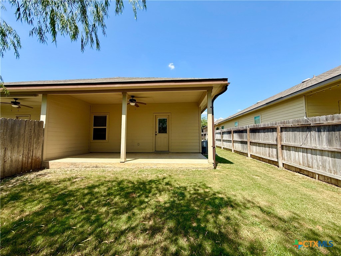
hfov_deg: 102.1
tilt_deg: +5.1
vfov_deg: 85.7
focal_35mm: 14
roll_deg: +0.1
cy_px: 128
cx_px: 170
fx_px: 138
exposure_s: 1/1235
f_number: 2.2
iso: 50
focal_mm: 2.22
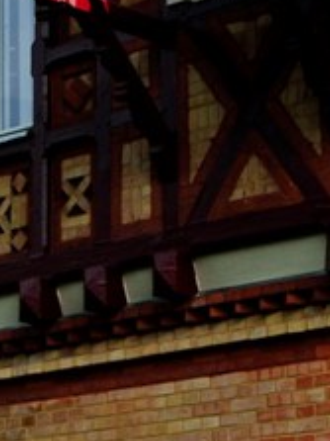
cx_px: -134
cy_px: 350
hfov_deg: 9.1
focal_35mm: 159
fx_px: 2023
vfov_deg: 12.4
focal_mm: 24
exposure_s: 1/80
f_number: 11
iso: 200
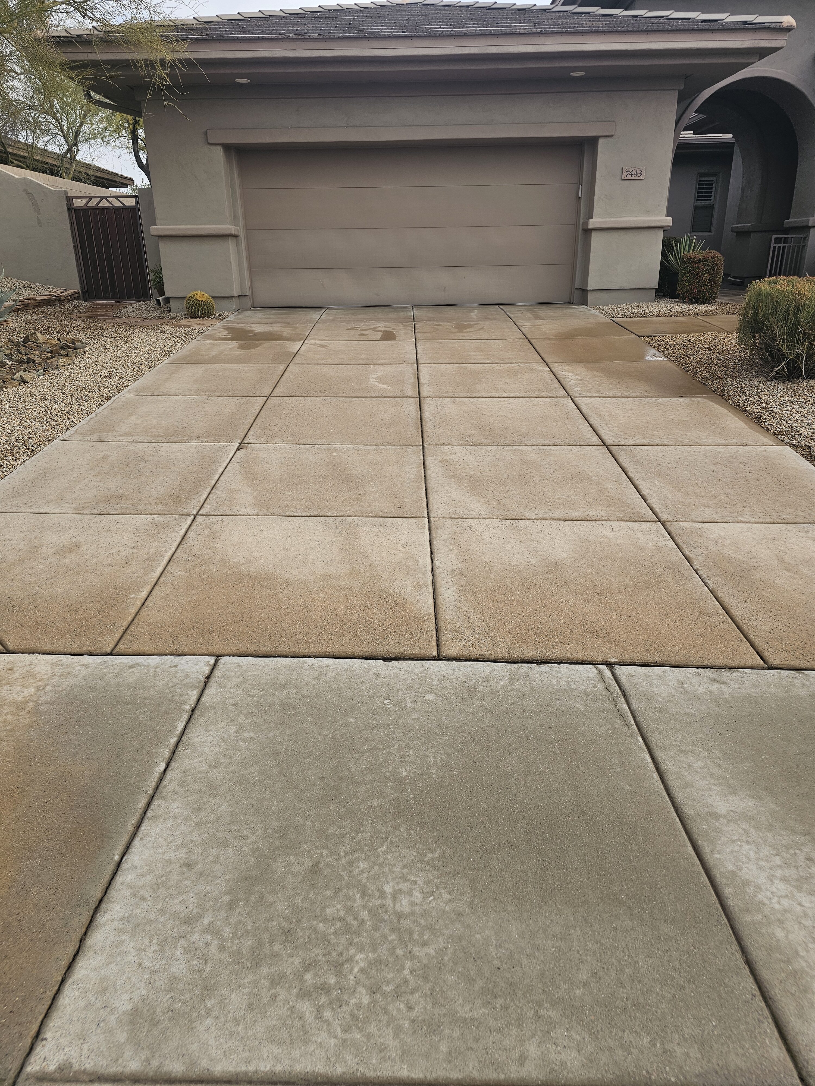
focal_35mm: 23
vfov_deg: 73.9
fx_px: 722
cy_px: 543
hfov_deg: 58.9
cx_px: 408
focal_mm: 6.3
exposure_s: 1/467
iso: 16
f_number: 1.7
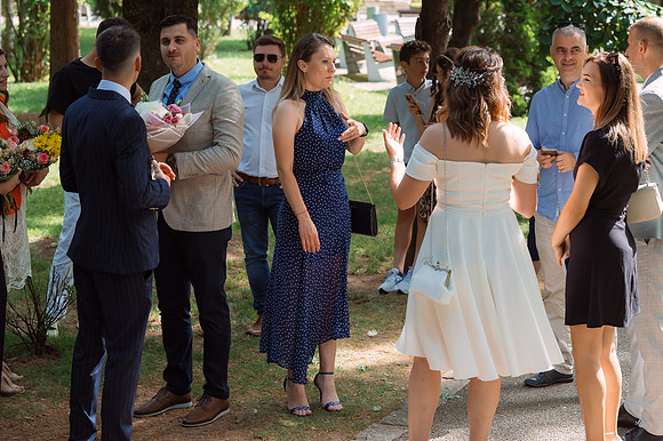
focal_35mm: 85
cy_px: 220
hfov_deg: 23.9
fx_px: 1564
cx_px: 332
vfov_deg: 16.1
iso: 800
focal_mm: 85
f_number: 5
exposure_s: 1/500
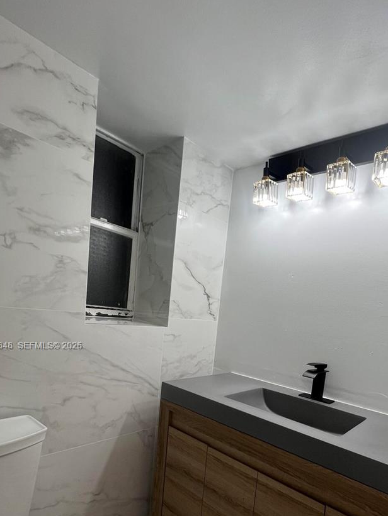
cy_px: 346
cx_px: 249
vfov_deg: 81.6
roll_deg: -6.0
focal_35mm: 19
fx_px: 284
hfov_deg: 67.4
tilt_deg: -5.8
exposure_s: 1/120
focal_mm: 1.57
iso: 50
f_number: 1.8
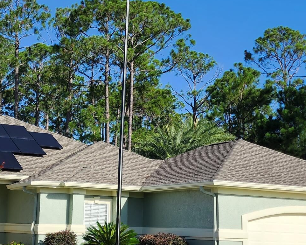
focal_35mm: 70
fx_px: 634
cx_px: 94
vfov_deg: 21.8
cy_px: 94
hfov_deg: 26.9
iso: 12
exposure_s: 1/807
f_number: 1.8
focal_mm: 6.4
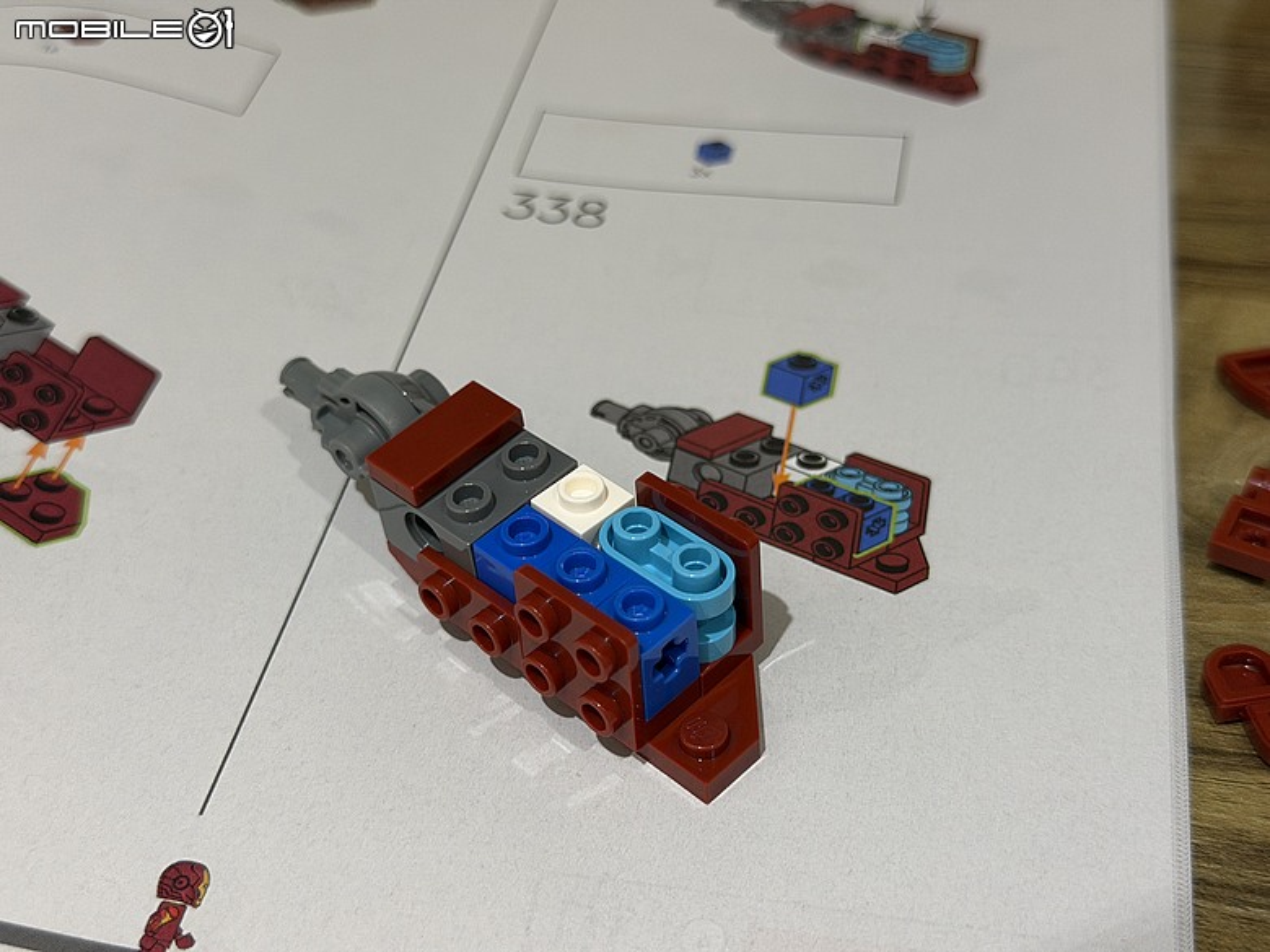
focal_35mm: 48
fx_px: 1761
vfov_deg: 30.3
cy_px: 476
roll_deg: +4.9
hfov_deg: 39.7
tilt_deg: -42.3
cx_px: 635
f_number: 1.78
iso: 200
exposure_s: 1/60
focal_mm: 6.76
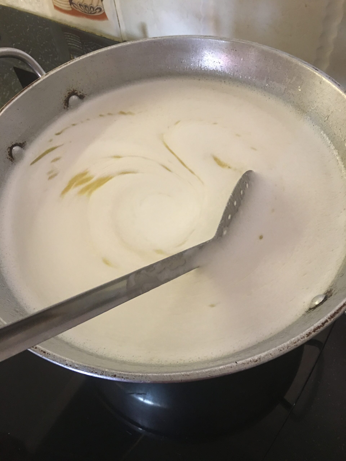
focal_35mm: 29
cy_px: 230
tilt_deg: -56.6
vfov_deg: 61.7
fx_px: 386
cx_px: 173
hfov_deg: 48.2
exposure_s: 1/8
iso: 100
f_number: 2.2
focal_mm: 4.15
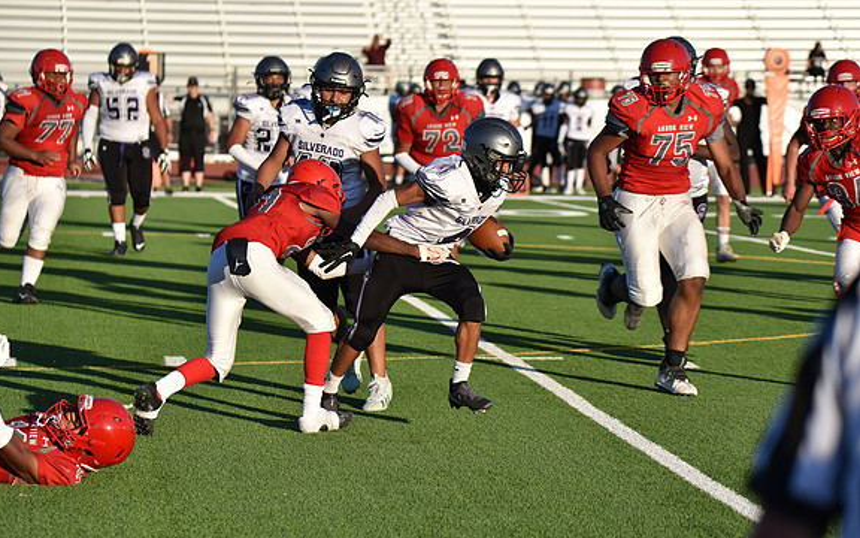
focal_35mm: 154
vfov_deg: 8.5
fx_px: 3609
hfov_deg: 13.6
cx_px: 429
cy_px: 253
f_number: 5.6
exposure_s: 1/4000
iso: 800
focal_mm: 150
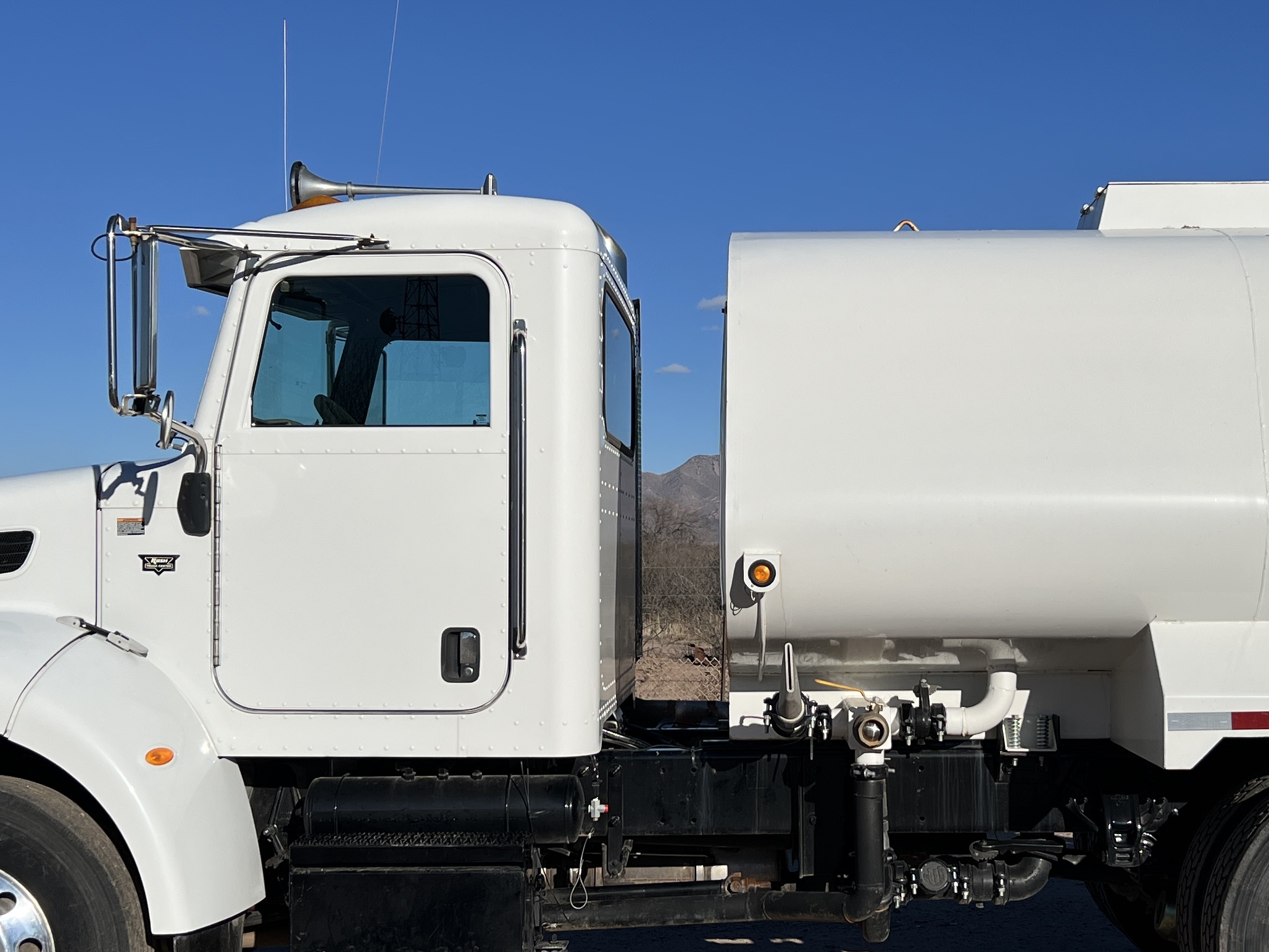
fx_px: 1870
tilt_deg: +0.8
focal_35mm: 51
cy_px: 514
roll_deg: +0.0
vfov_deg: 28.6
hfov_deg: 37.2
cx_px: 806
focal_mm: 5.7
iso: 50
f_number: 1.5
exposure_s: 1/11364
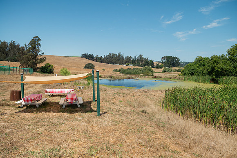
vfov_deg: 46.4
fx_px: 184
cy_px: 79
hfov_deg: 65.5
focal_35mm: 28
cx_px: 118
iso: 500
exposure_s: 1/6400
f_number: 4
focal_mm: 28
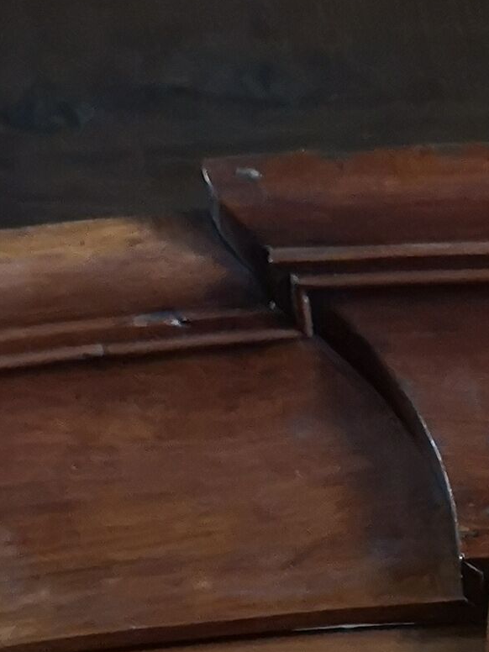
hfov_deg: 11.3
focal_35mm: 127
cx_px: 663
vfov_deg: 14.1
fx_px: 2392
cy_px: 1091
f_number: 1.8
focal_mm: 5.58
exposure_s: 1/25
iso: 500
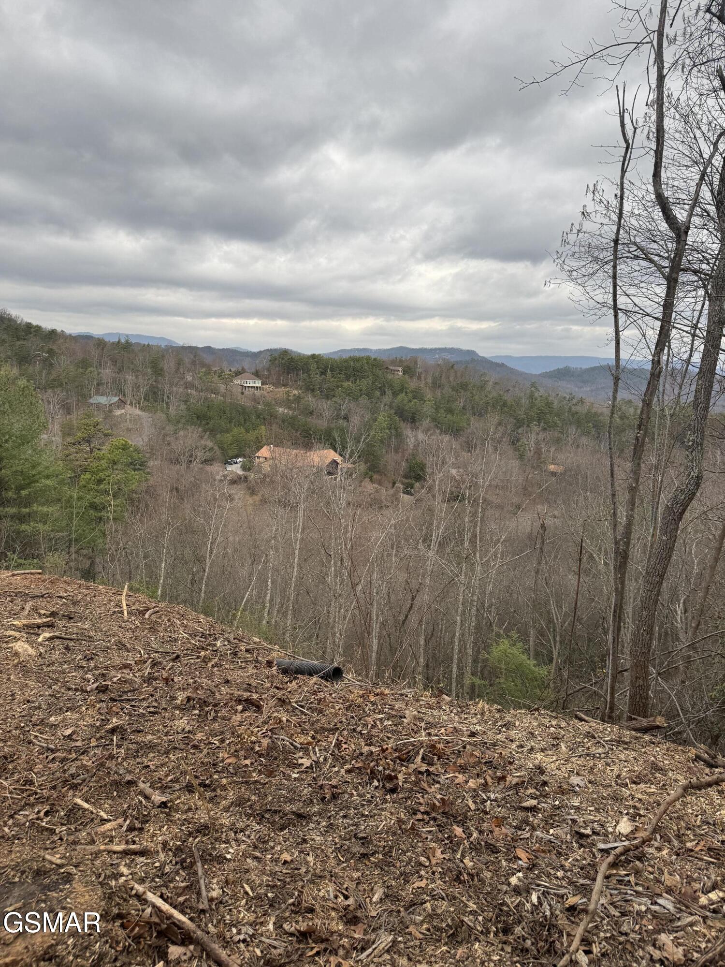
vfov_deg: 71.6
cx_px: 362
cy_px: 484
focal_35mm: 24
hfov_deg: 56.8
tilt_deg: -8.8
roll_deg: -4.5
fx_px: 670
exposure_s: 1/980
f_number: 1.78
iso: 80
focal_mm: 6.76
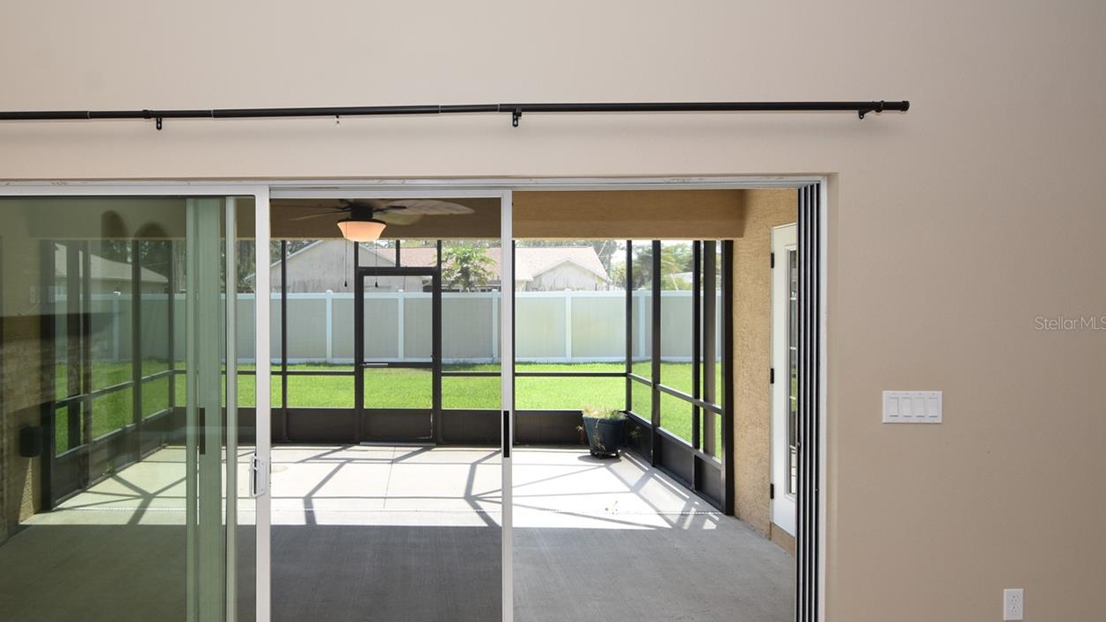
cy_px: 323
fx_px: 704
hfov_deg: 74.9
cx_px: 409
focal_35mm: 24
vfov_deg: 47.7
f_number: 5.6
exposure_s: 1/125
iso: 180
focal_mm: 12
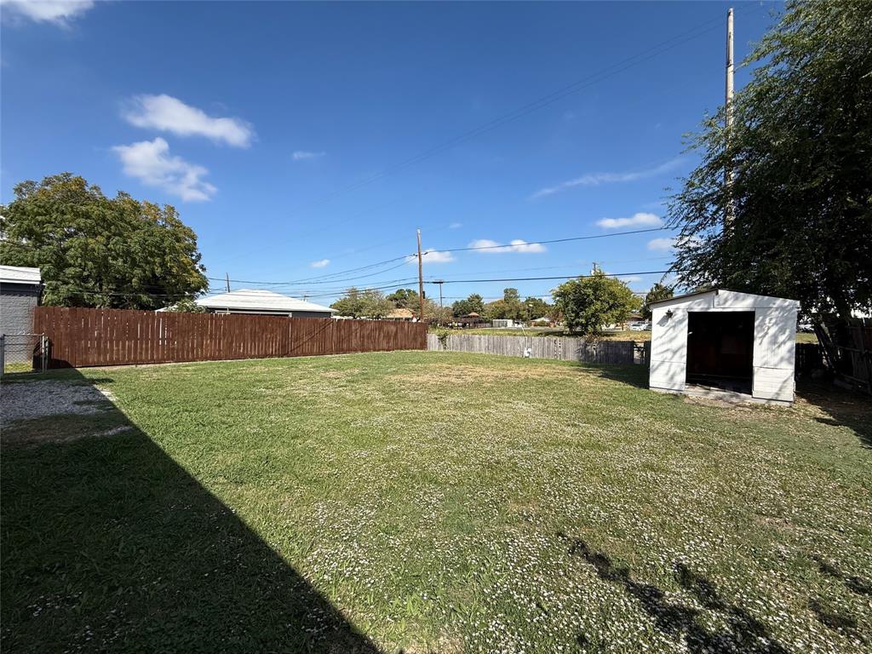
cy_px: 327
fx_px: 353
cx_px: 436
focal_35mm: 14
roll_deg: -0.4
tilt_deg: +0.2
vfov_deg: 85.7
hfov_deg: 102.1
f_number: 2.2
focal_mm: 2.22
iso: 50
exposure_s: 1/2506
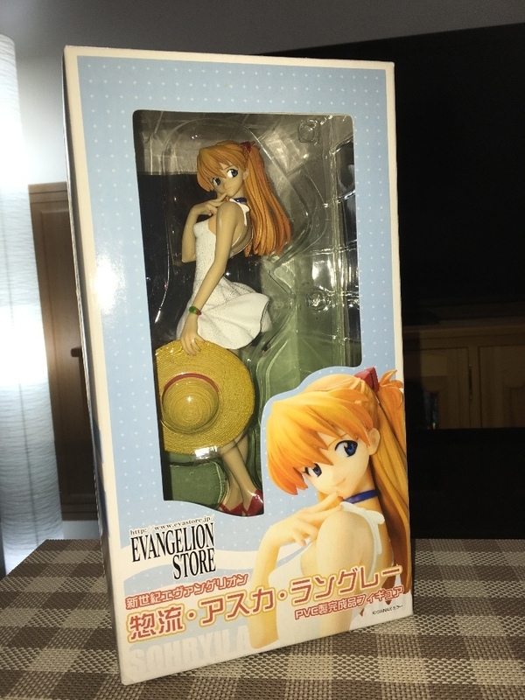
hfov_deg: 48.2
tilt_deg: -4.9
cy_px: 350
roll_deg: +3.6
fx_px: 586
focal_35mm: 29
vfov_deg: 61.7
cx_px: 262
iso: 25
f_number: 2.2
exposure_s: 1/65
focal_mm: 4.15
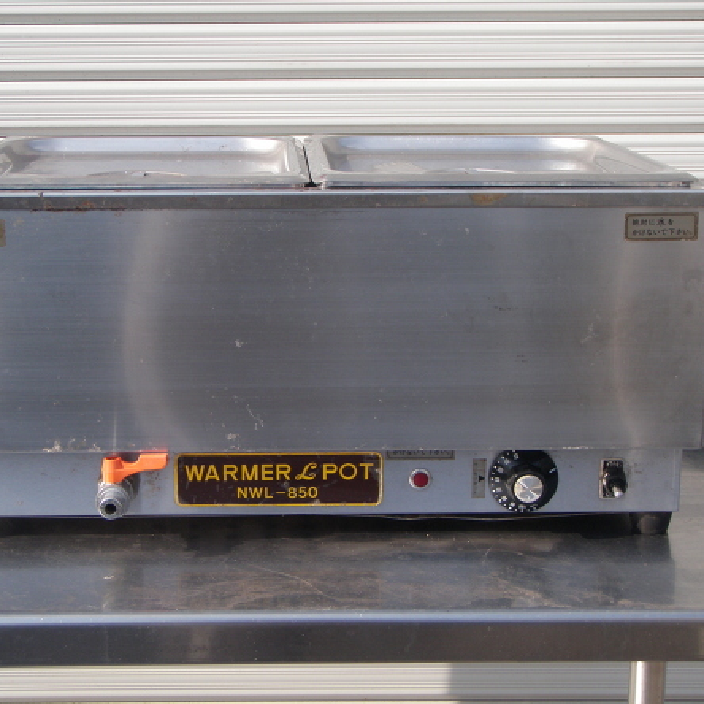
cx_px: 304
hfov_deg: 26.5
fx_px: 1496
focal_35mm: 65
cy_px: 342
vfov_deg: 26.5
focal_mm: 9.13
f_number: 4
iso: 80
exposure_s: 1/400
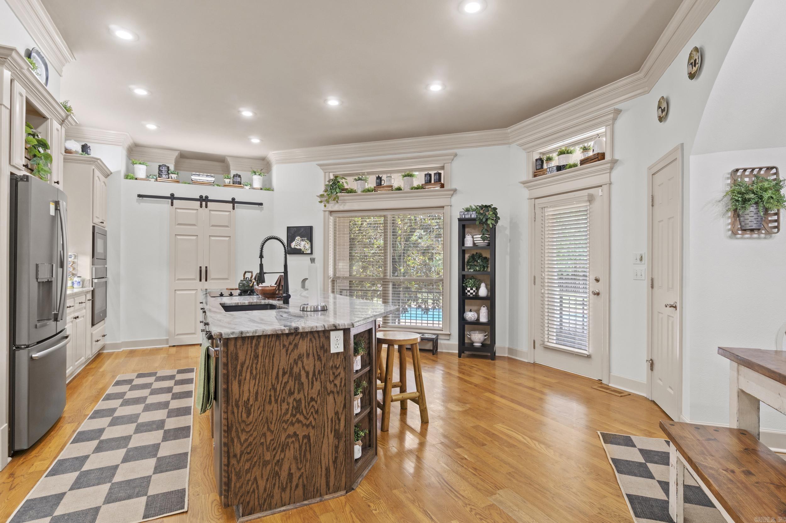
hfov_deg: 90.0
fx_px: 393
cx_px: 393
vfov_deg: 67.4
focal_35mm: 18
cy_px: 262
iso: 250
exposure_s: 1/1.67
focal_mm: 12
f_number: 9
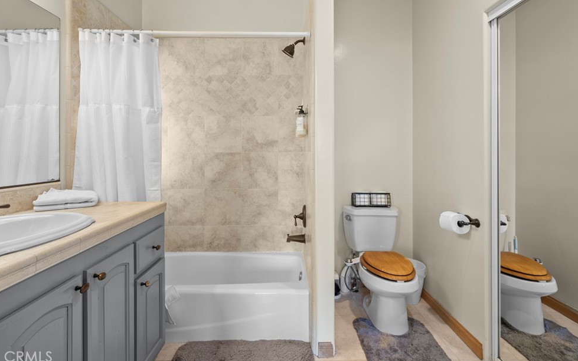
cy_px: 164
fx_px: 252
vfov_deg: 71.1
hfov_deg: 97.8
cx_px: 290
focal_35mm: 16
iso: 250
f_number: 9
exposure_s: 1.3
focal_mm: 15
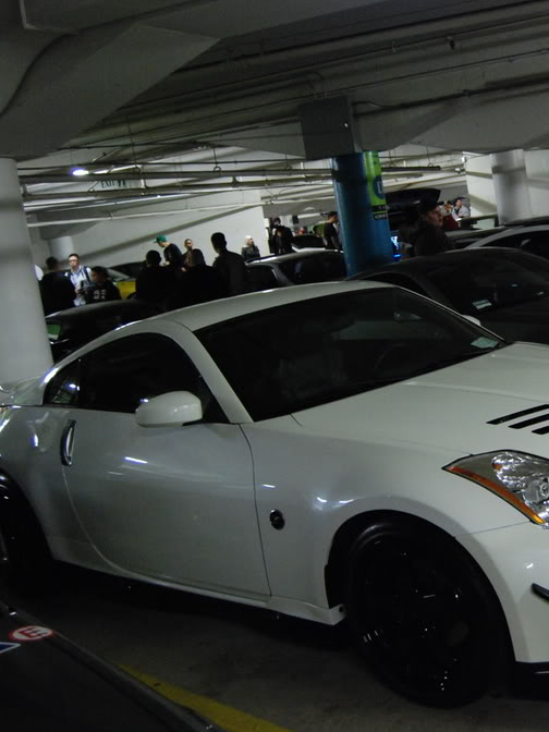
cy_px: 359
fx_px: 930
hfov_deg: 31.1
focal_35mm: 44
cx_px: 514
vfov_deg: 42.9
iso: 1600
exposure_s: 1/10
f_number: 3.8
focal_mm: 20
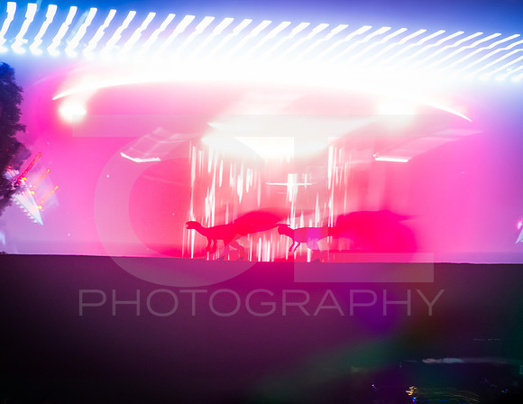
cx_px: 239
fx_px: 5792
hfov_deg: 5.2
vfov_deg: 4.0
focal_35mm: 379
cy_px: 235
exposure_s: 1/10
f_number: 8
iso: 800
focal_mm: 175
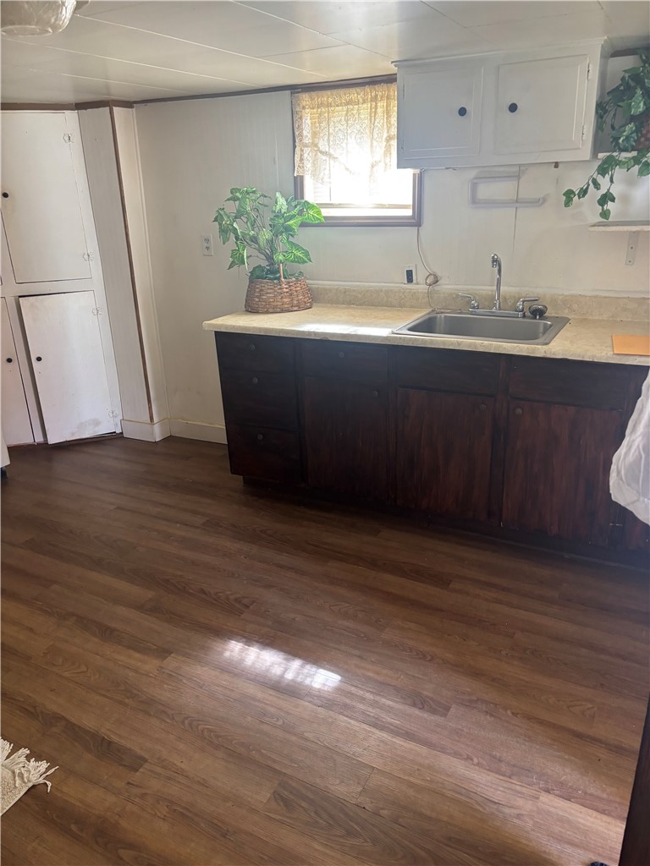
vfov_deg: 67.3
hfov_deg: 53.1
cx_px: 325
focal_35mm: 26
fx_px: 651
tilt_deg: -20.6
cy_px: 433
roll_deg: +0.9
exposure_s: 1/60.2
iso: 200
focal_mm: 5.96
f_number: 1.6
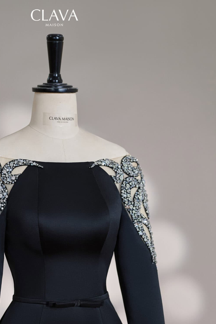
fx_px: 774
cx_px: 54
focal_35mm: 86
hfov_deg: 15.8
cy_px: 276
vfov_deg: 23.2
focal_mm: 50
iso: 1000
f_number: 3.2
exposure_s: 1/200
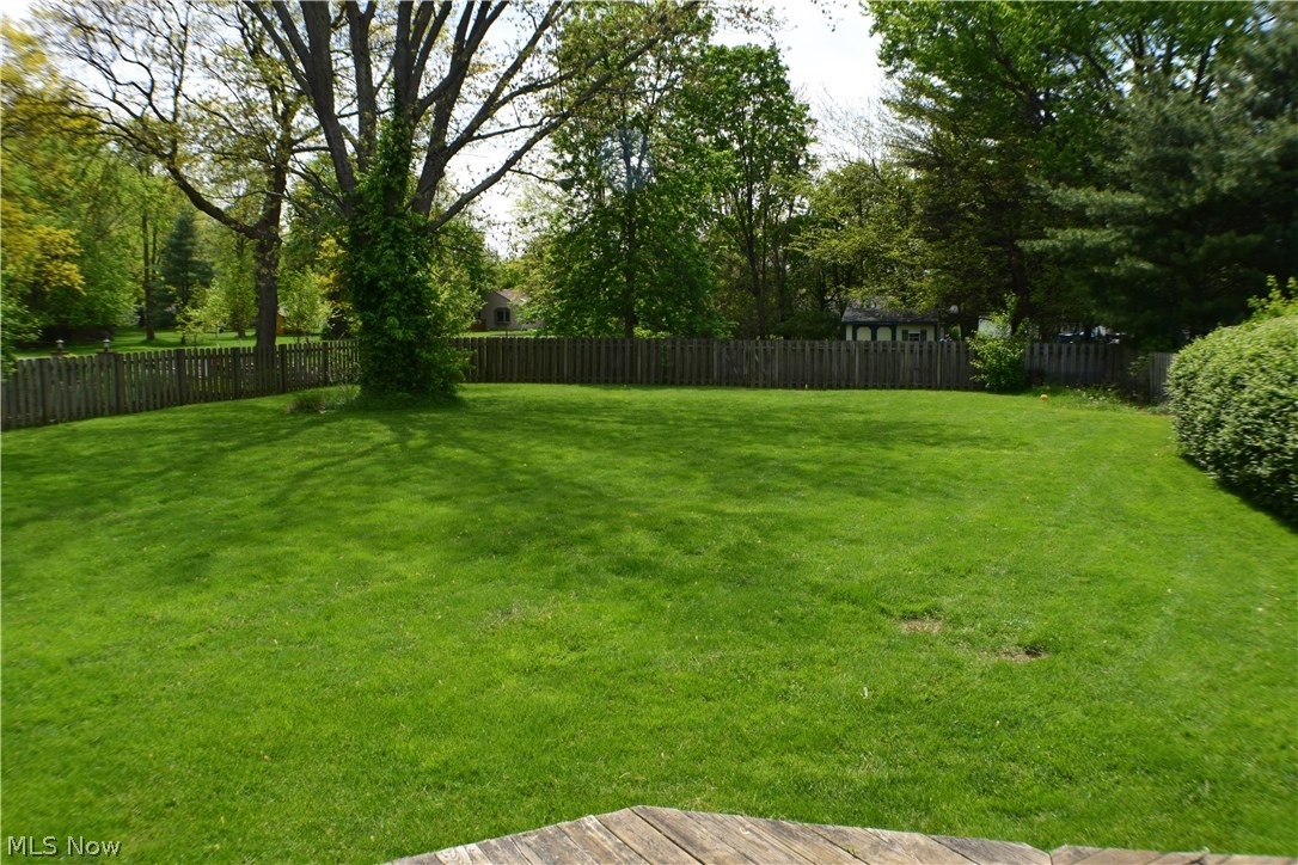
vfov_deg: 33.0
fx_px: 1460
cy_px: 432
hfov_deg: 47.9
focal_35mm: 40
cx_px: 649
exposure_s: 1/400
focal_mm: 27
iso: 400
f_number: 11
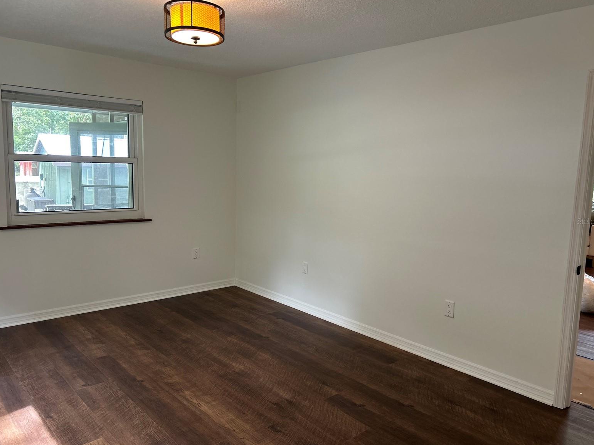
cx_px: 305
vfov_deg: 51.4
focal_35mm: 27
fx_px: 463
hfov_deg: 65.3
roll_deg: -1.4
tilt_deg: -7.4
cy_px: 221
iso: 100
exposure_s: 1/60
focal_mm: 5.7
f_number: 1.5
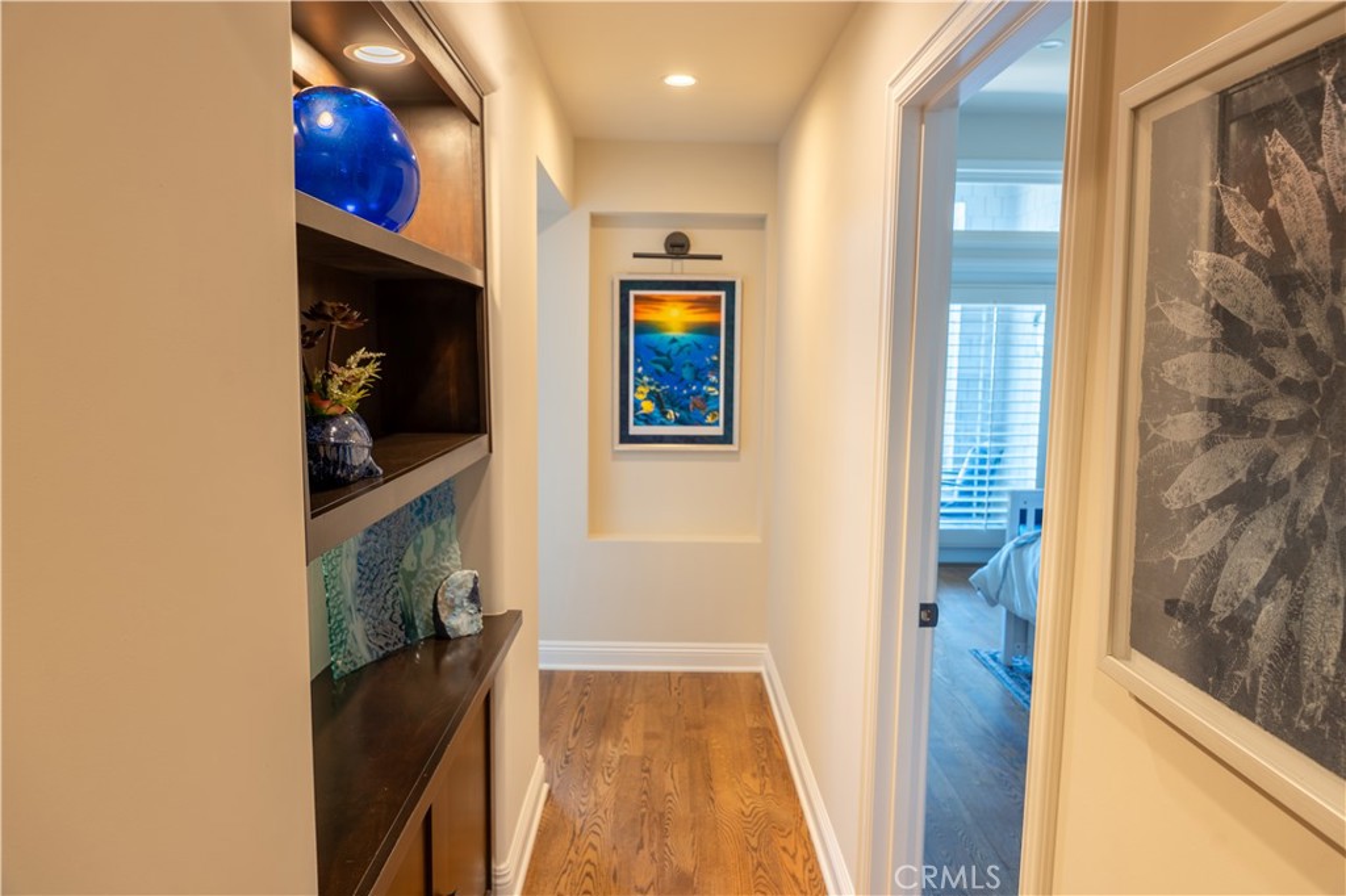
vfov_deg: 53.1
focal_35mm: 24
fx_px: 897
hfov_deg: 73.8
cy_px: 448
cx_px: 673
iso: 100
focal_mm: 24
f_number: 6.3
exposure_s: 1/30
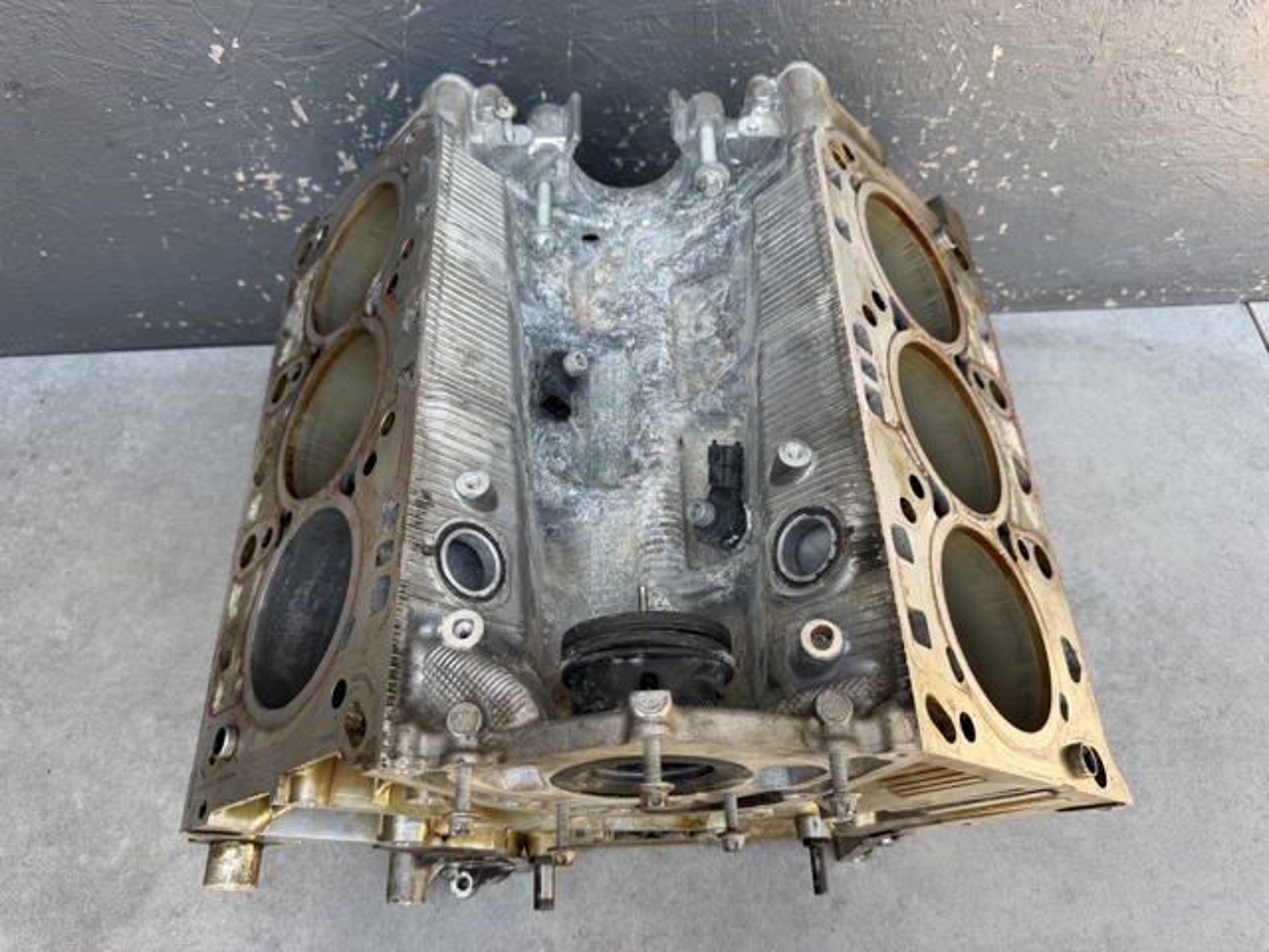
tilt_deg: -58.5
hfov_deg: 71.6
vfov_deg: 56.8
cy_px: 476
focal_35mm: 24
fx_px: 880
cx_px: 634
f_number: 1.78
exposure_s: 1/276
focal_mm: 6.76
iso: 64
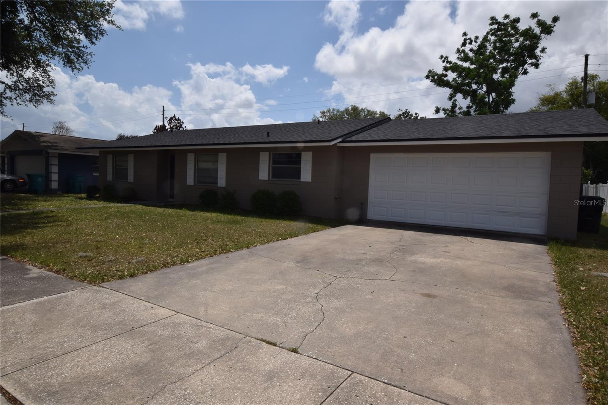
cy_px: 202
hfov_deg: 81.2
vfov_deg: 59.5
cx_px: 304
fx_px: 355
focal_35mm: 21
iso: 100
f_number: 18
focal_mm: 14
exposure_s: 1/100
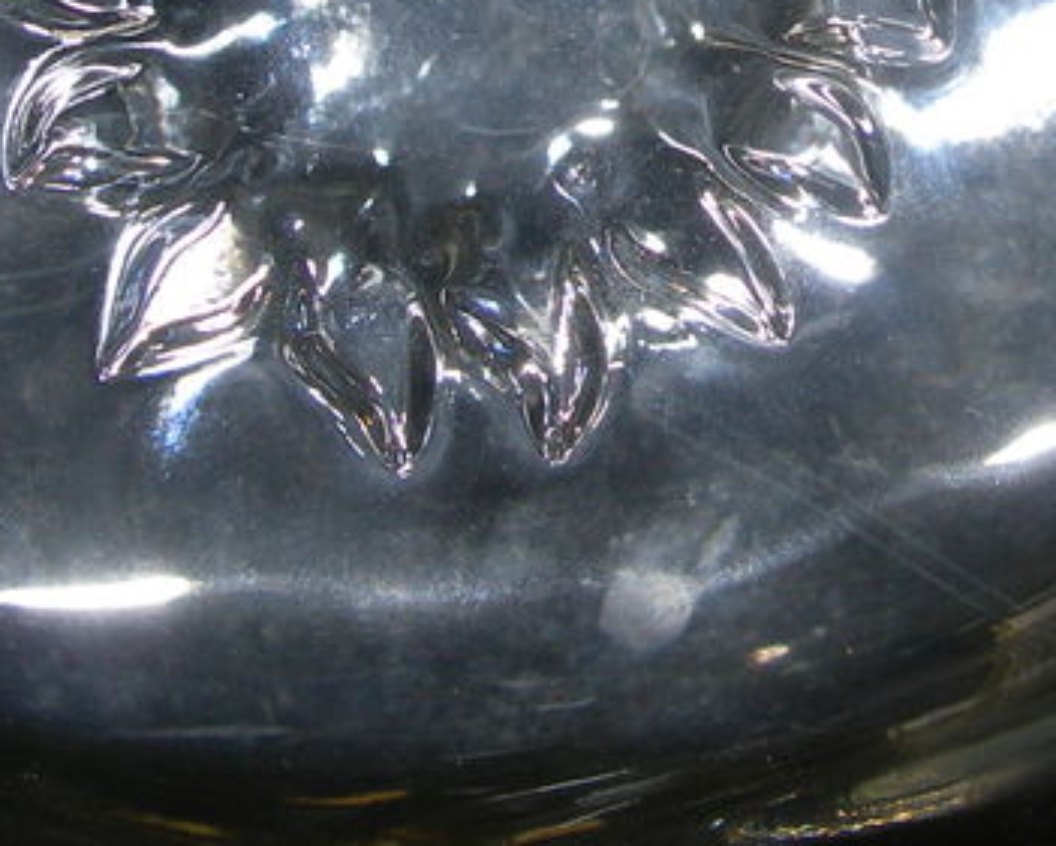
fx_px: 3564
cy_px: -72
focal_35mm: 114
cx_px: 851
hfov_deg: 16.7
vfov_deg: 13.3
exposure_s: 1/60.1
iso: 50
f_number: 4.9
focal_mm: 8.5
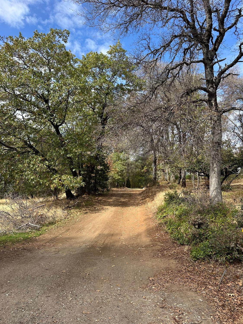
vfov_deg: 71.6
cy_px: 162
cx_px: 122
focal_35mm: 24
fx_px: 225
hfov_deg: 56.8
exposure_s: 1/2028
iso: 80
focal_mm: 6.86
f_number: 1.78
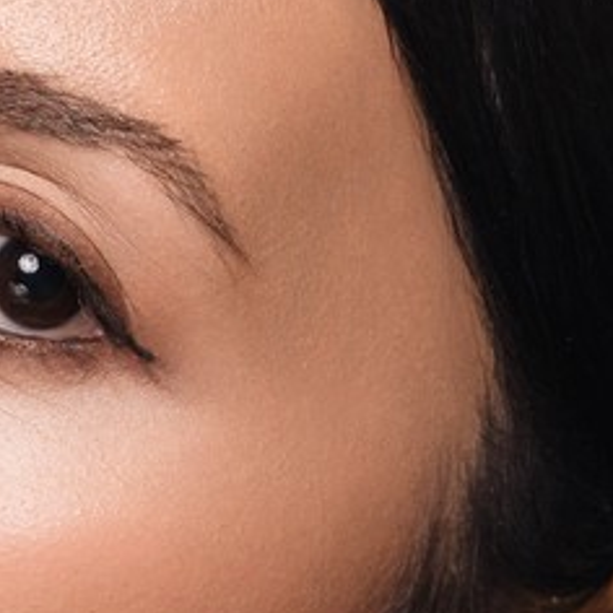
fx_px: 12261
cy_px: 1299
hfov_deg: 2.9
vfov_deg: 2.8
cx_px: -223
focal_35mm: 612
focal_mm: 105
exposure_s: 1/160
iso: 800
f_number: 7.1
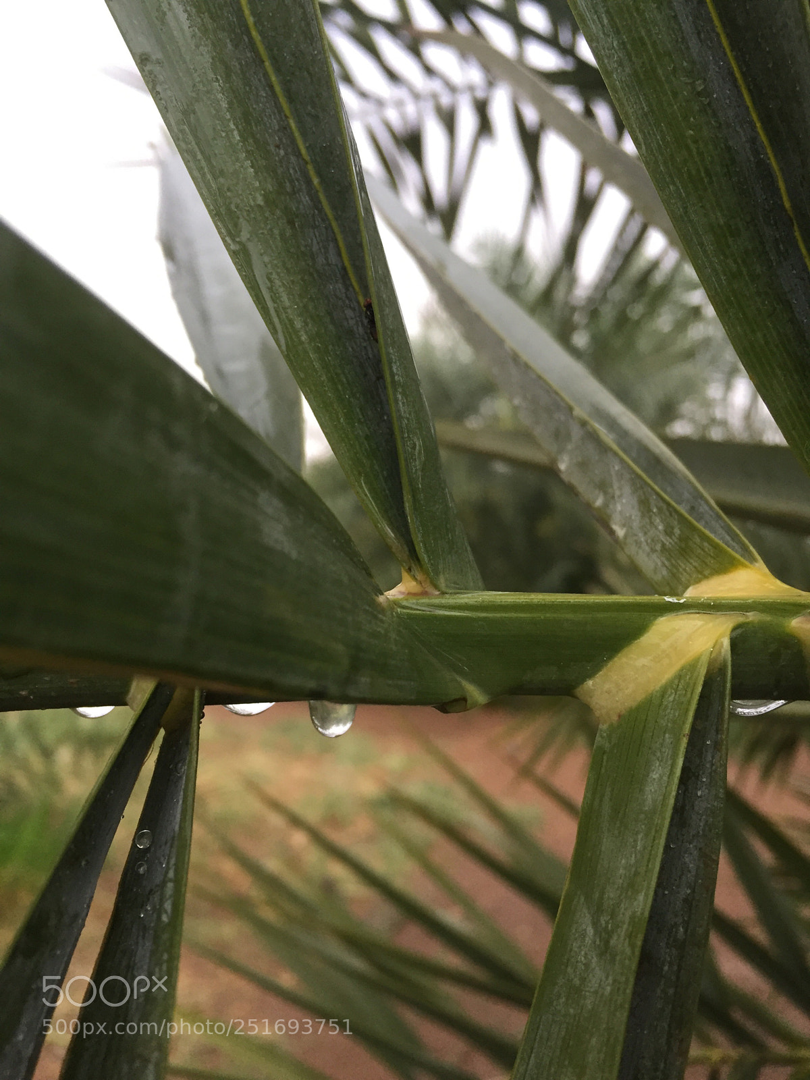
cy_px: 540
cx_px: 405
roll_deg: -0.3
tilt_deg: +0.1
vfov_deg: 61.7
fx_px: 905
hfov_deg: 48.2
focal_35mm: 29
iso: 50
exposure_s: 1/30
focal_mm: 4.15
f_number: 2.2
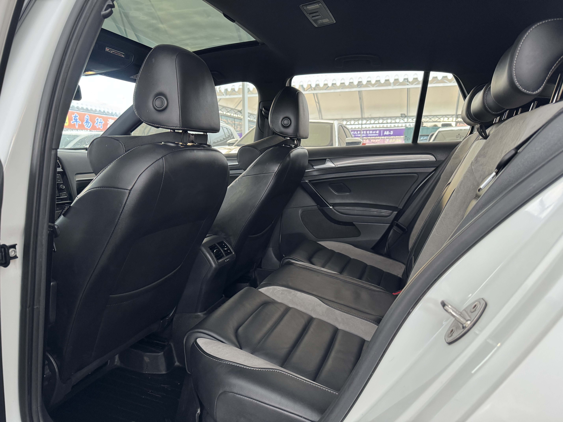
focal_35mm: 24
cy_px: 211
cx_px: 282
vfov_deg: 56.8
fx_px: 390
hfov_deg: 71.6
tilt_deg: -8.0
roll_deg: +0.5
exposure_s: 1/60
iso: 400
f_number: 1.78
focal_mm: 6.76
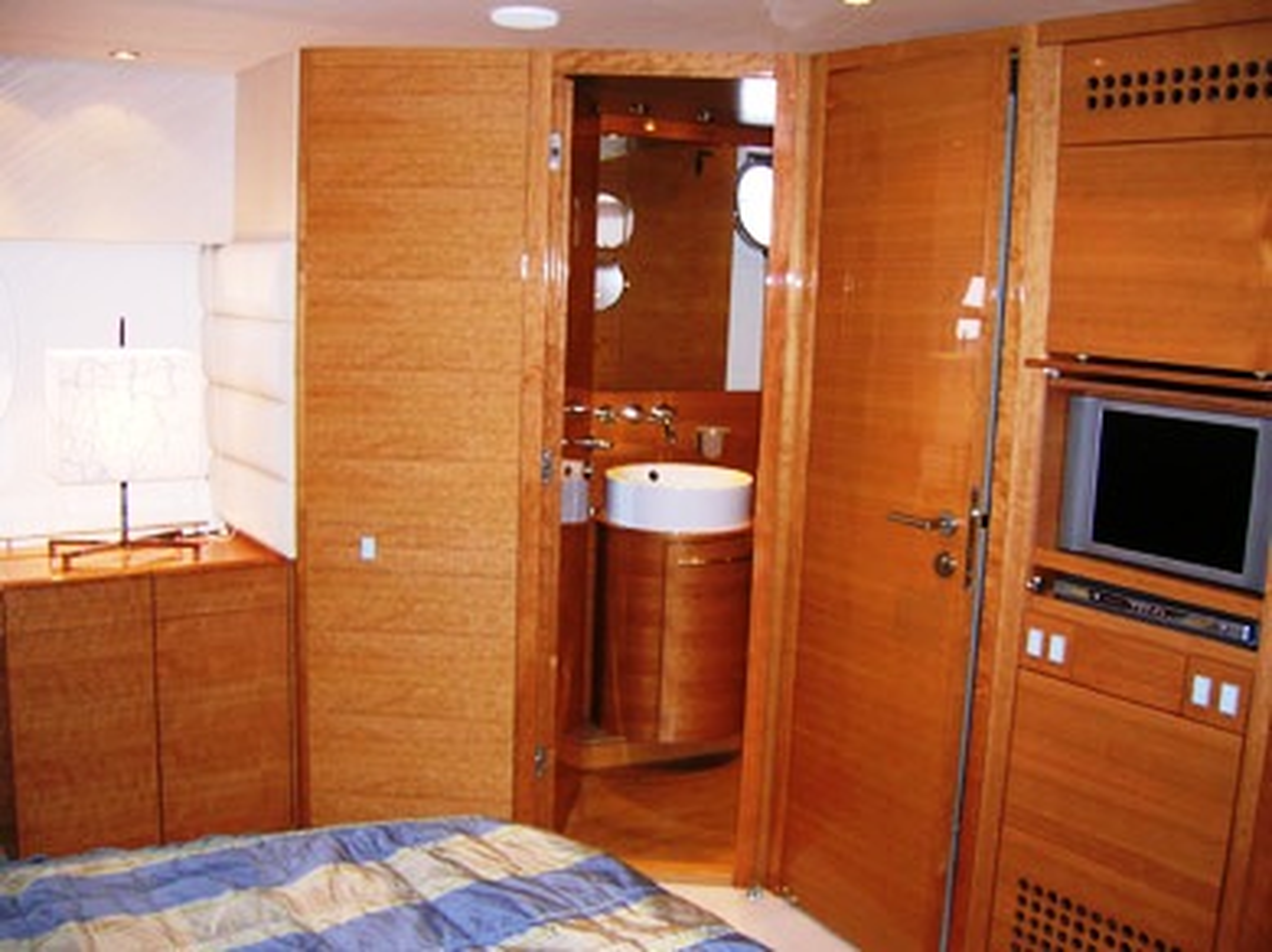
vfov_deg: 41.8
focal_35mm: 34
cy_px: 476
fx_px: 1249
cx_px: 636
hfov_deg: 54.0
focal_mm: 5.7
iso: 112
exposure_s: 1/60.1
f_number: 2.9
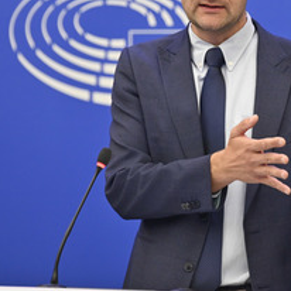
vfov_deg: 7.0
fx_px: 2387
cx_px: 215
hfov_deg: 7.0
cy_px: 96
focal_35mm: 251
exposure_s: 1/320
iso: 2000
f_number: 2.8
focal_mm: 135
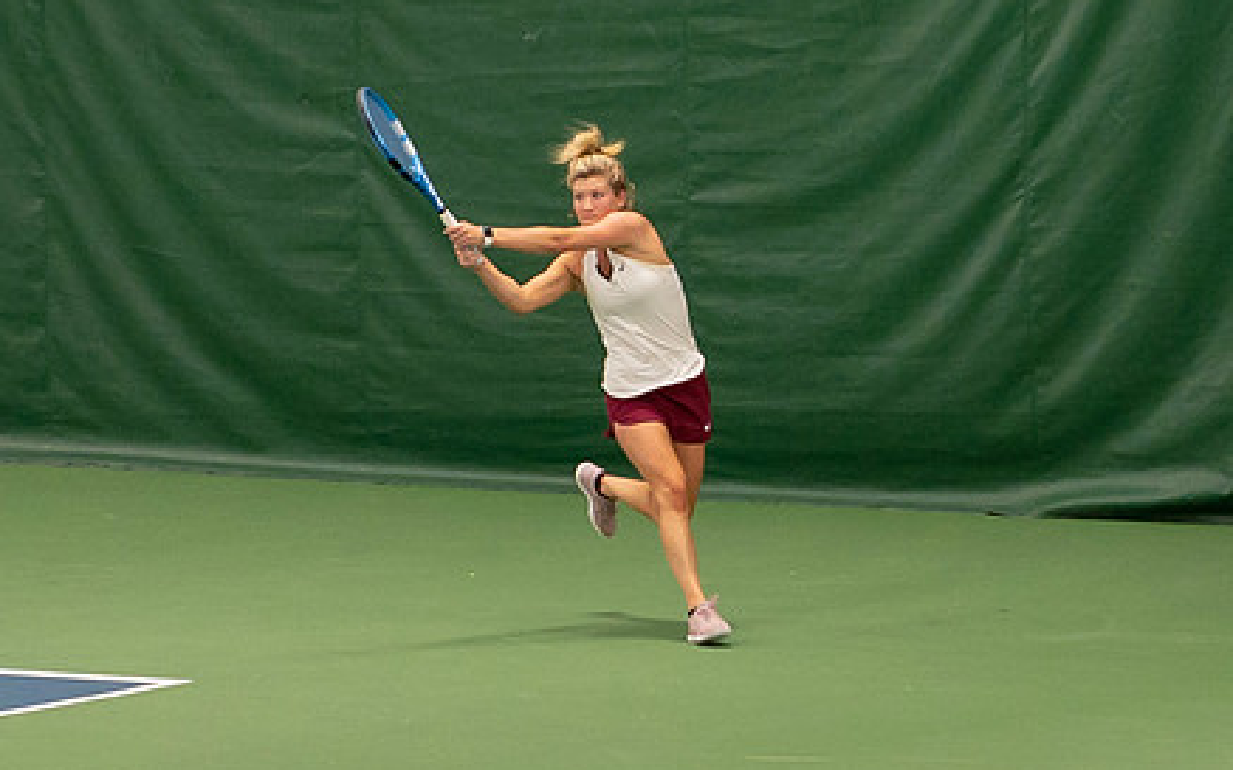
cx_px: 605
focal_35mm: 368
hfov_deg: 5.7
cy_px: 293
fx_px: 12364
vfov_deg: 3.6
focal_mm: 75
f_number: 2.8
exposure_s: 1/250
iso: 800
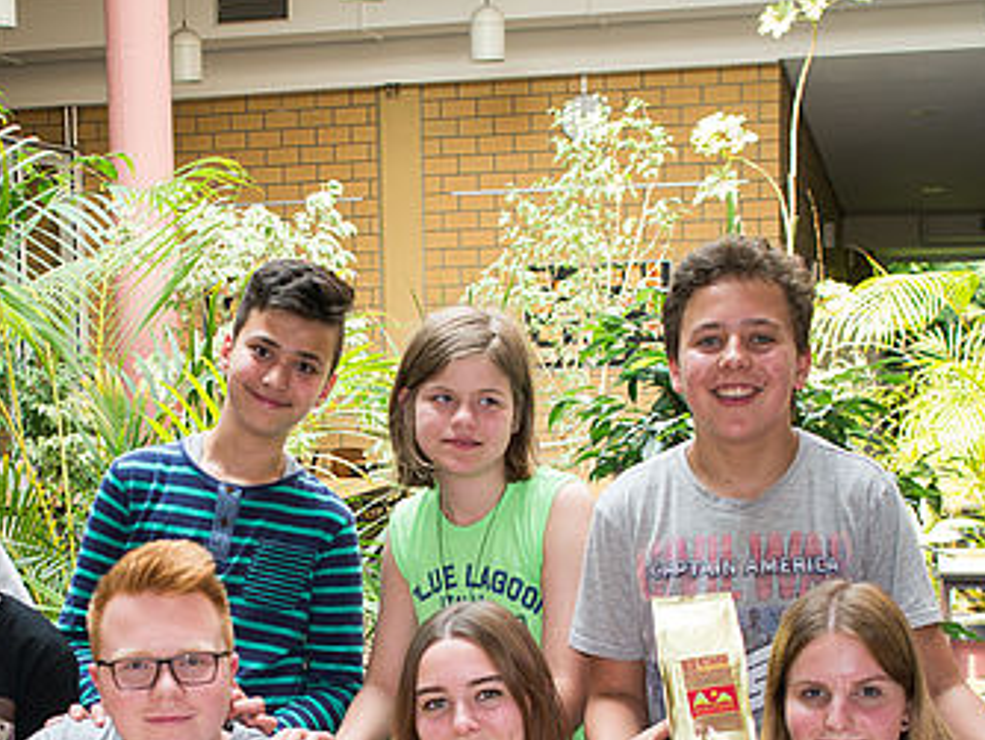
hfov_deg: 26.1
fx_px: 2107
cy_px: 685
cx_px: 307
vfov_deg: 19.5
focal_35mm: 74
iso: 160
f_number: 2.8
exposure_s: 1/160
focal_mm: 19
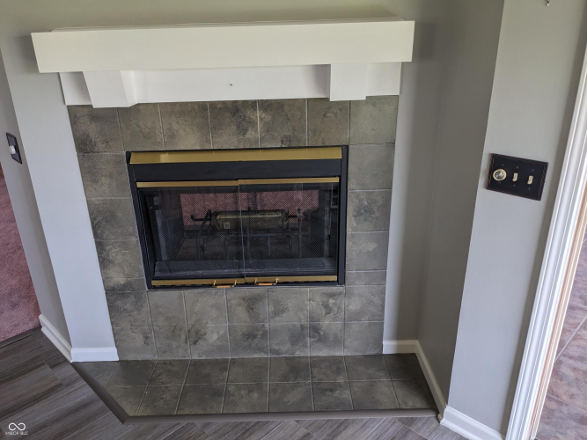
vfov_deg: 51.3
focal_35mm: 27
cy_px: 220
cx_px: 294
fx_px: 458
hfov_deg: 65.3
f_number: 1.73
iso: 46
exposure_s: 1/53.8
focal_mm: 4.38
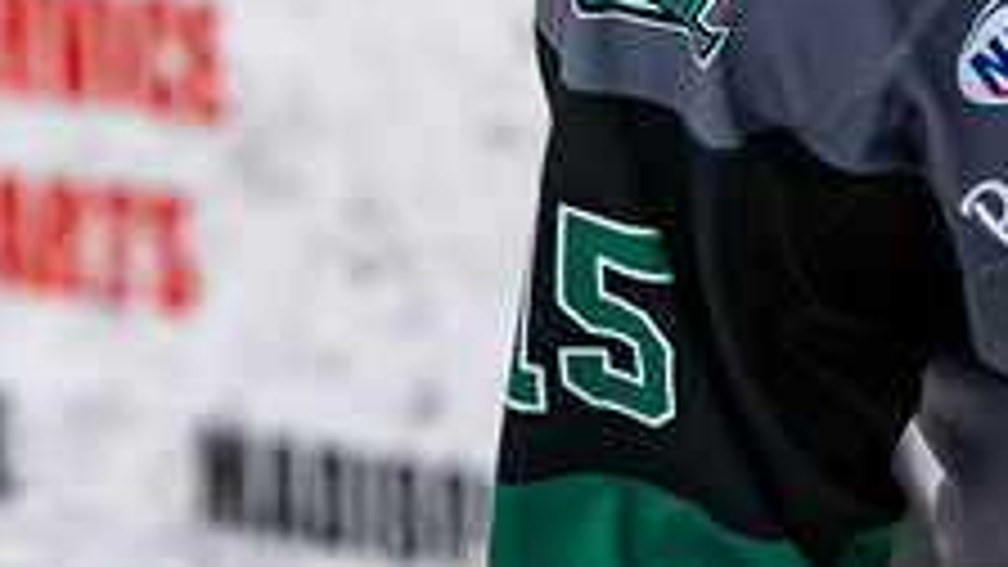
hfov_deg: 2.2
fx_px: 26300
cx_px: 923
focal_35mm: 984
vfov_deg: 1.2
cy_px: -228
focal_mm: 190
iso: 2500
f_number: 3.5
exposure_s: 1/800
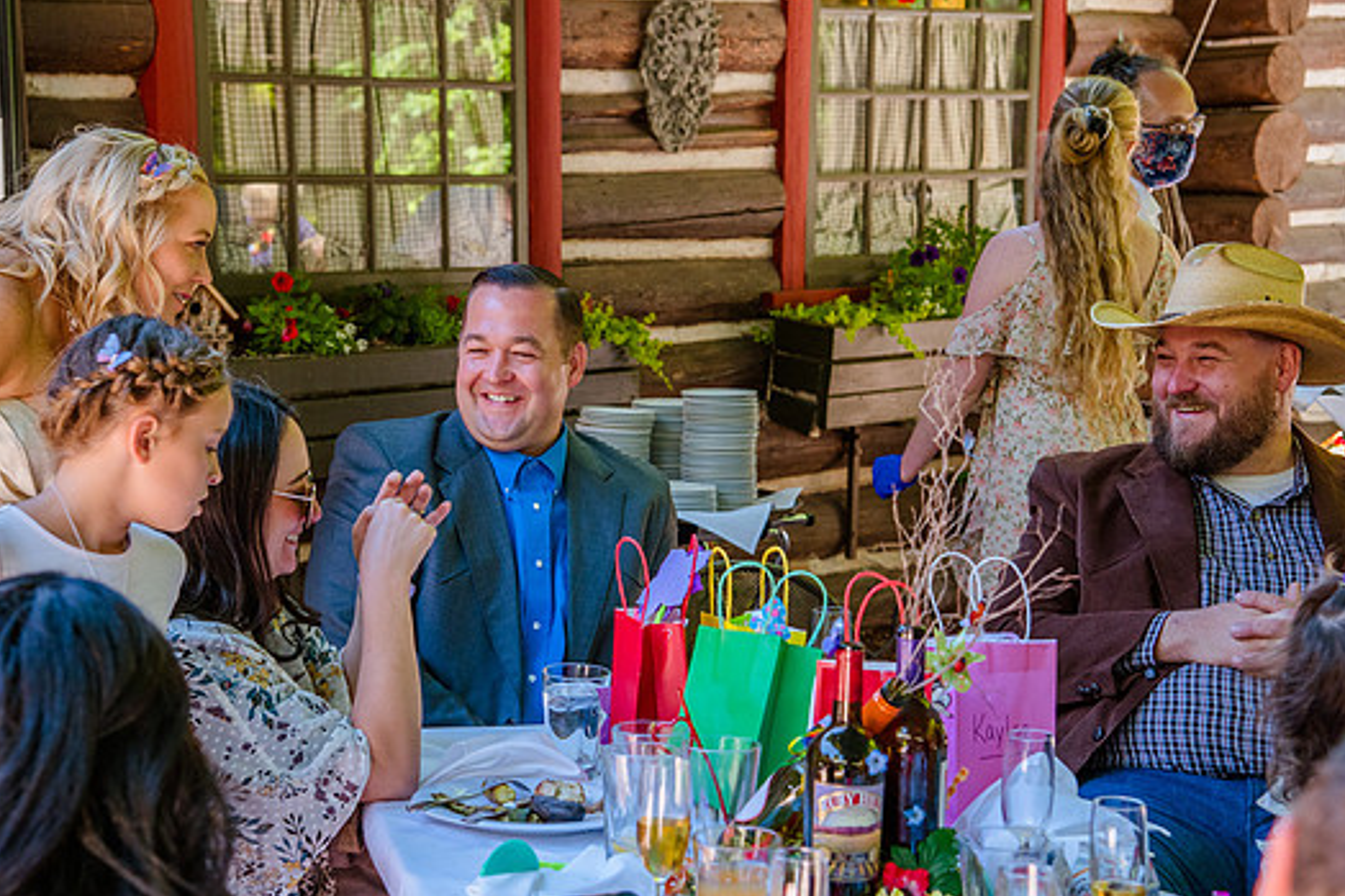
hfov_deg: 27.7
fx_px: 2726
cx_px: 642
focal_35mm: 73
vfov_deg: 18.7
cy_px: 470
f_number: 5.6
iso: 1600
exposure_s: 1/250
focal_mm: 66
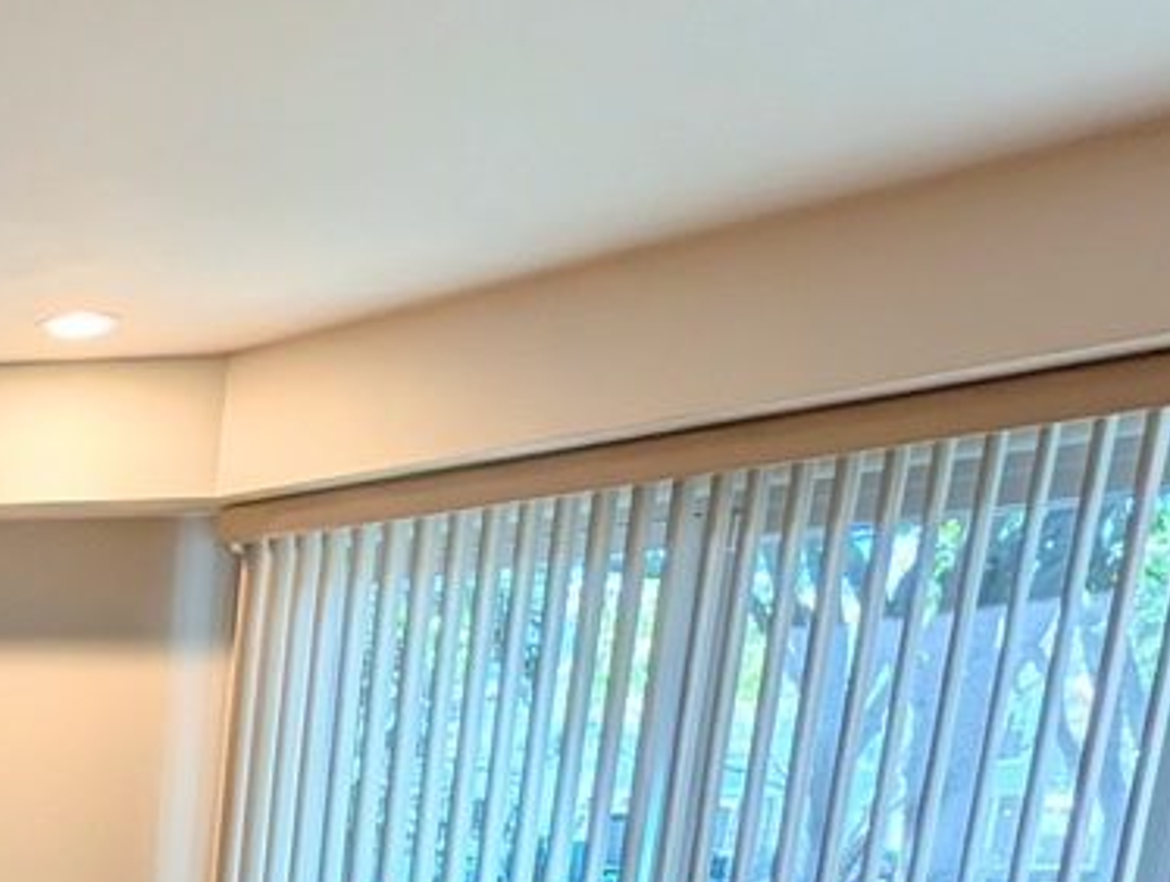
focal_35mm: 46
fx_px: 1558
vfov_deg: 25.9
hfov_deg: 29.6
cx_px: -476
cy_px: 1210
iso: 103
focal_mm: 2.02
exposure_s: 1/120
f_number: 1.7
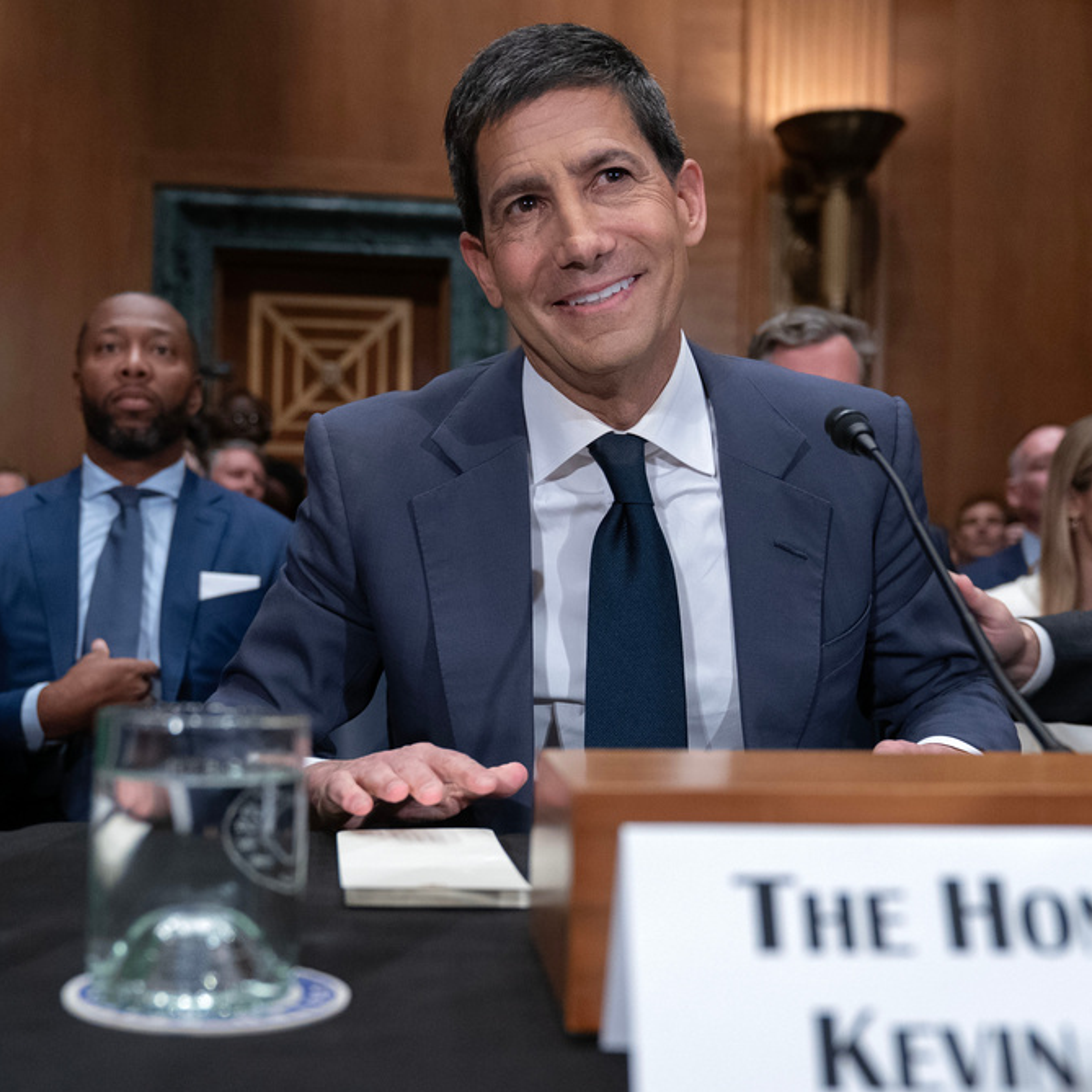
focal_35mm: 39
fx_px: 1392
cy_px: 544
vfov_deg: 42.8
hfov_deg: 42.5
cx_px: 677
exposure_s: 1/320
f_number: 3.2
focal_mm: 30
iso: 5000
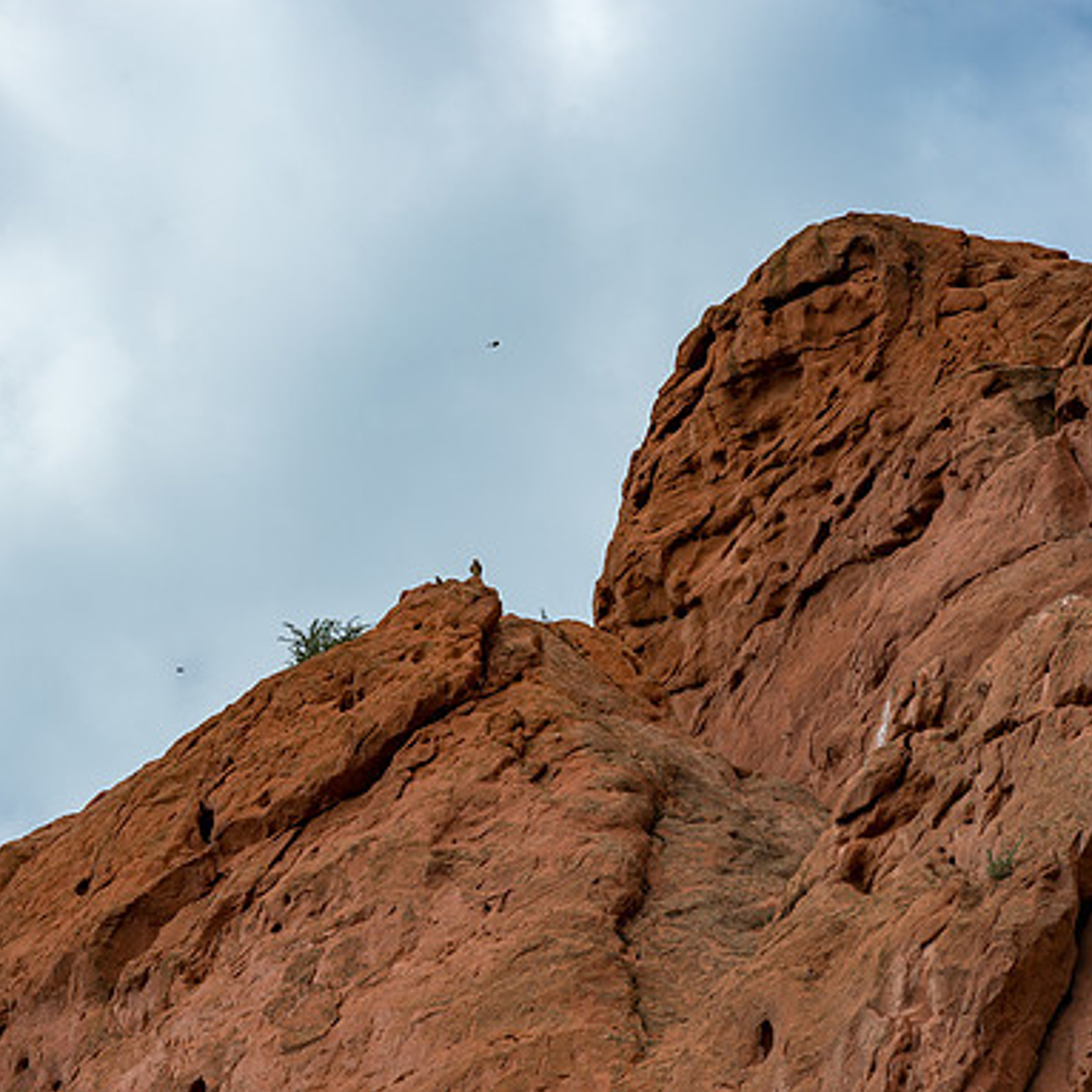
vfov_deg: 6.8
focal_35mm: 257
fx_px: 9172
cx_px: 299
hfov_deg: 6.8
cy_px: 545
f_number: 9
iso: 140
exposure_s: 1/800
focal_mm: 200
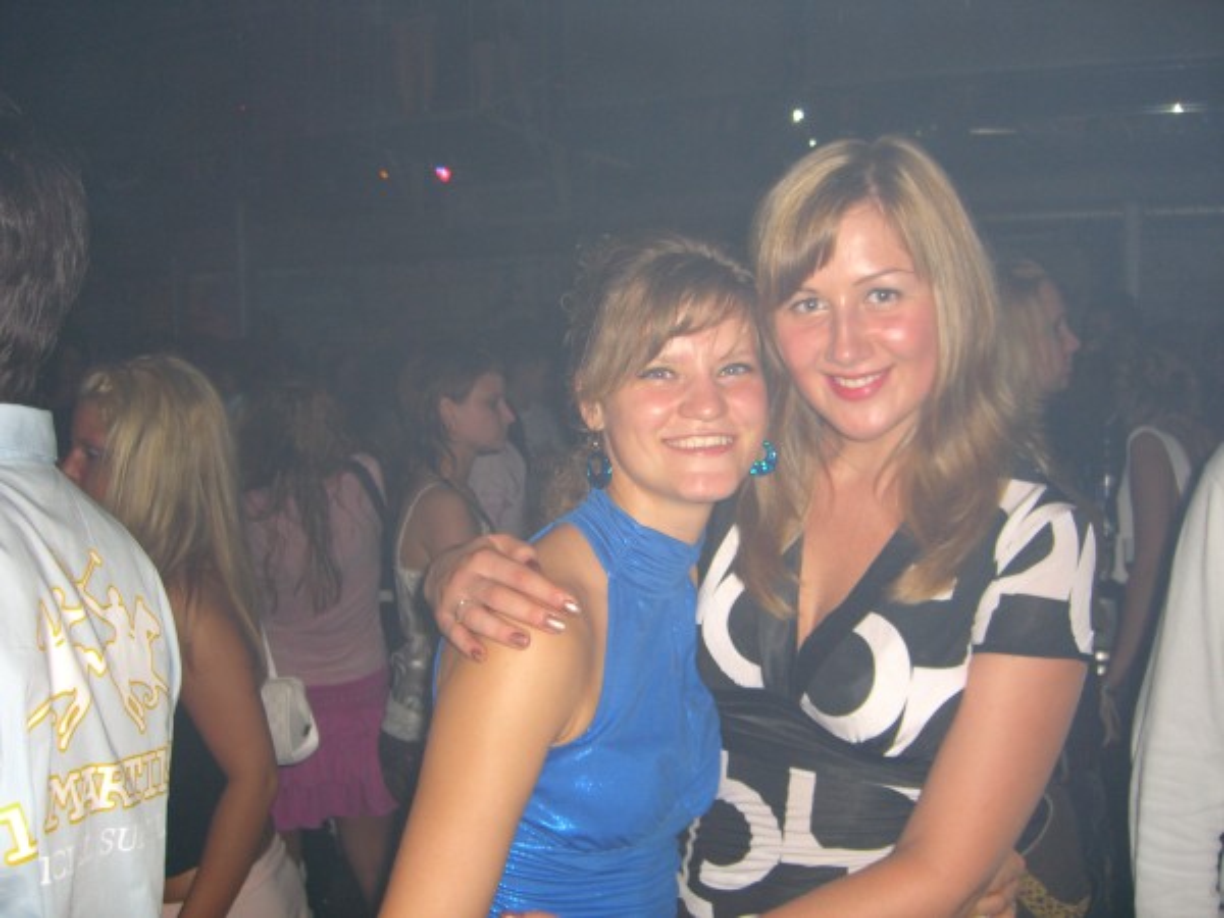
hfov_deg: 49.0
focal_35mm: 38
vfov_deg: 37.7
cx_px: 612
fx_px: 1344
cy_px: 459
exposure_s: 1/60
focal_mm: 7.9
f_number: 2.8
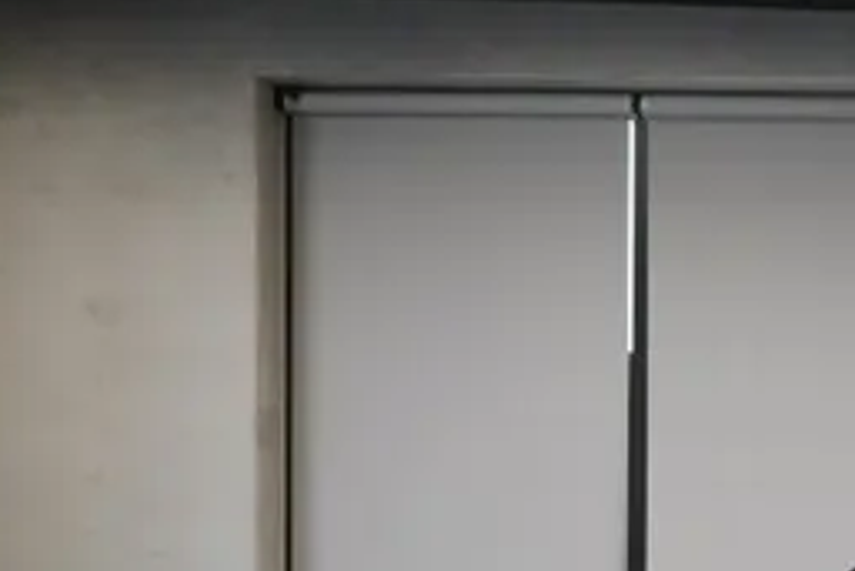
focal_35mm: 149
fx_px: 3541
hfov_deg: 13.4
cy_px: 761
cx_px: 1059
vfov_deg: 9.1
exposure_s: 1/160
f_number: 5
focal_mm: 53
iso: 2000
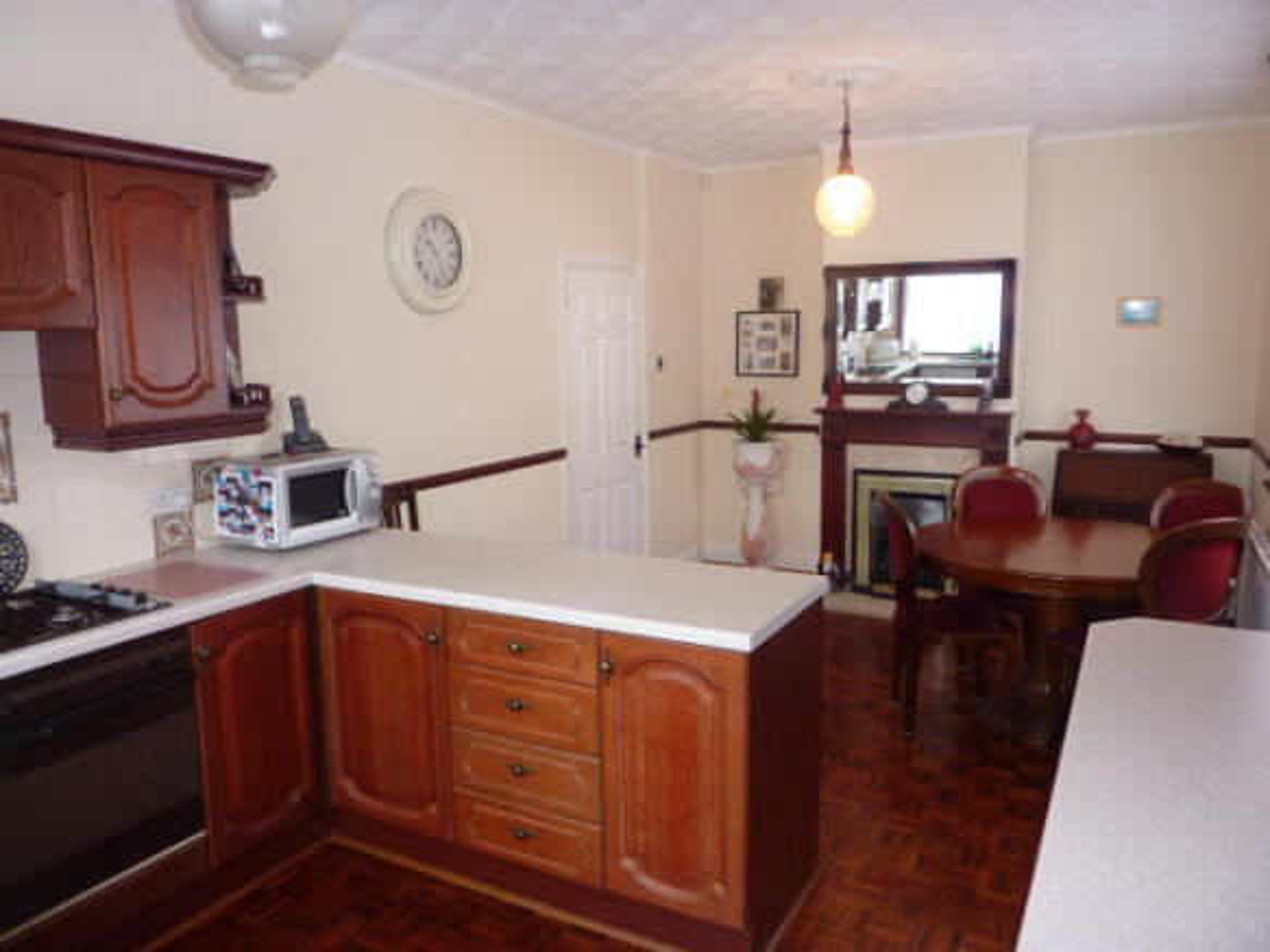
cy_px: 476
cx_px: 635
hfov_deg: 69.4
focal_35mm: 25
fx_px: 917
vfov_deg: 54.9
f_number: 3.3
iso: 200
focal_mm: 4.1
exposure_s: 1/30
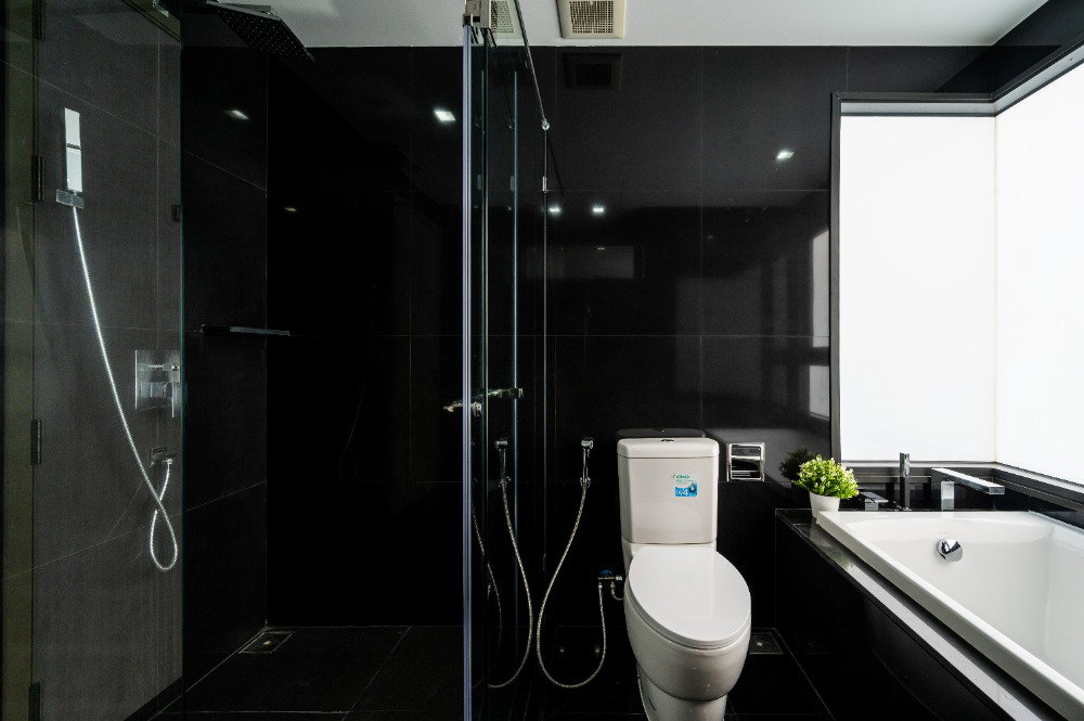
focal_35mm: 14
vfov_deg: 81.1
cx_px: 542
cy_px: 360
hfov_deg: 104.3
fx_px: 421
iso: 160
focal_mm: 14
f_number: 7.1
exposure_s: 1/50
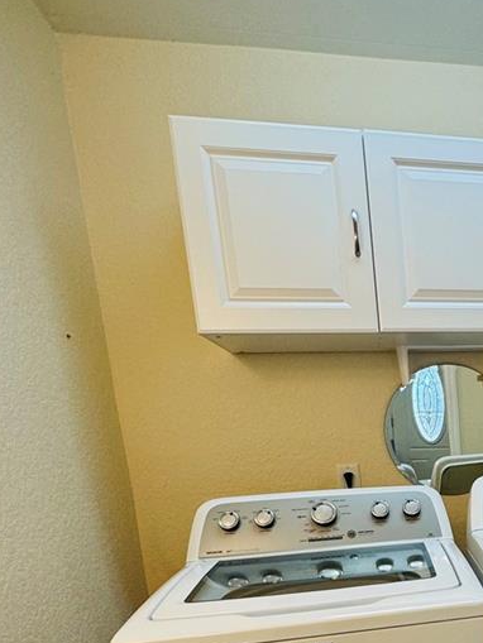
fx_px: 614
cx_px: 536
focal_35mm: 33
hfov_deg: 36.2
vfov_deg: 50.9
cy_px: 539
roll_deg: +2.3
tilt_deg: -9.4
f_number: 2.2
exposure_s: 1/120
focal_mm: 2.22
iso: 125
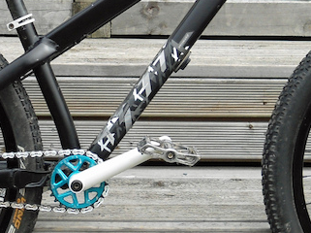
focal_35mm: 99
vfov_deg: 14.8
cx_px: 160
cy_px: 35
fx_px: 888
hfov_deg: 19.9
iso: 80
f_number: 3
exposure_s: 1/320
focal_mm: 5.6
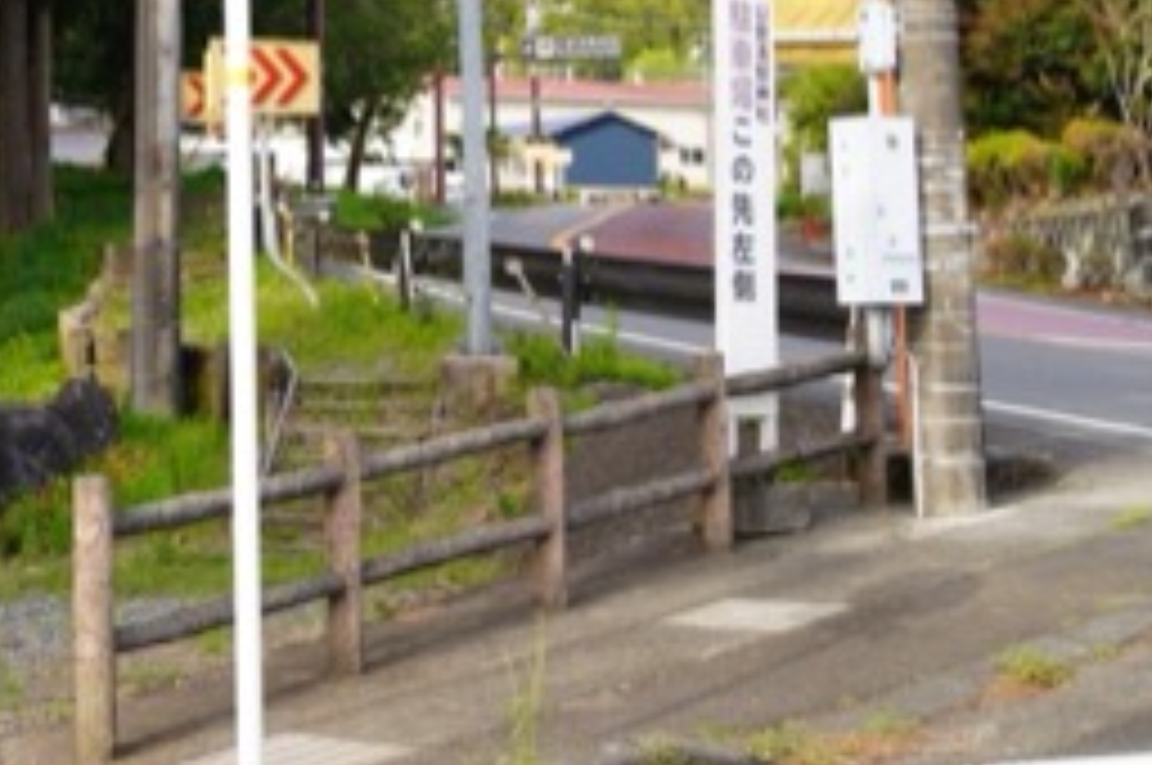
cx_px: -58
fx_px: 2557
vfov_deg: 16.7
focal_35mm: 80
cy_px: 0
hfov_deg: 24.0
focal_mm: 32
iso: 100
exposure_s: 1/100
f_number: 6.3
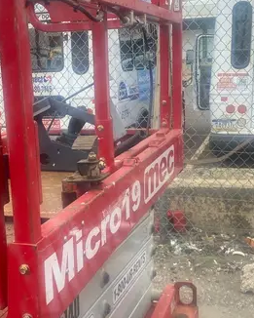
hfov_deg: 26.6
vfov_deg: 32.9
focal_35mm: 57
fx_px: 535
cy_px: 184
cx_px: 99
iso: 32
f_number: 1.8
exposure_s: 1/919
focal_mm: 4.25
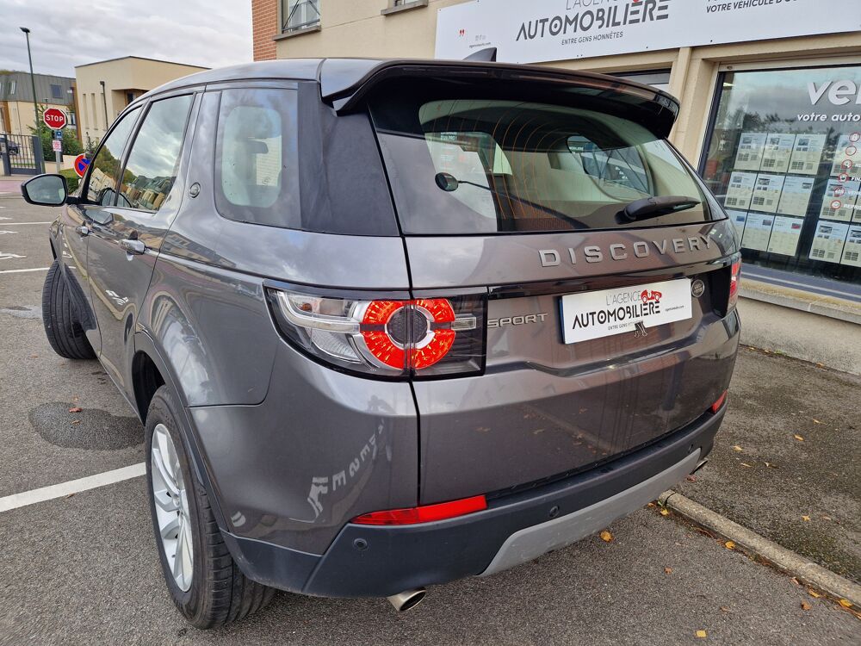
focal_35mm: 23
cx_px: 430
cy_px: 323
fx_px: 572
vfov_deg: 58.9
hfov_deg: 73.9
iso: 50
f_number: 1.8
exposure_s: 1/61
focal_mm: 5.4
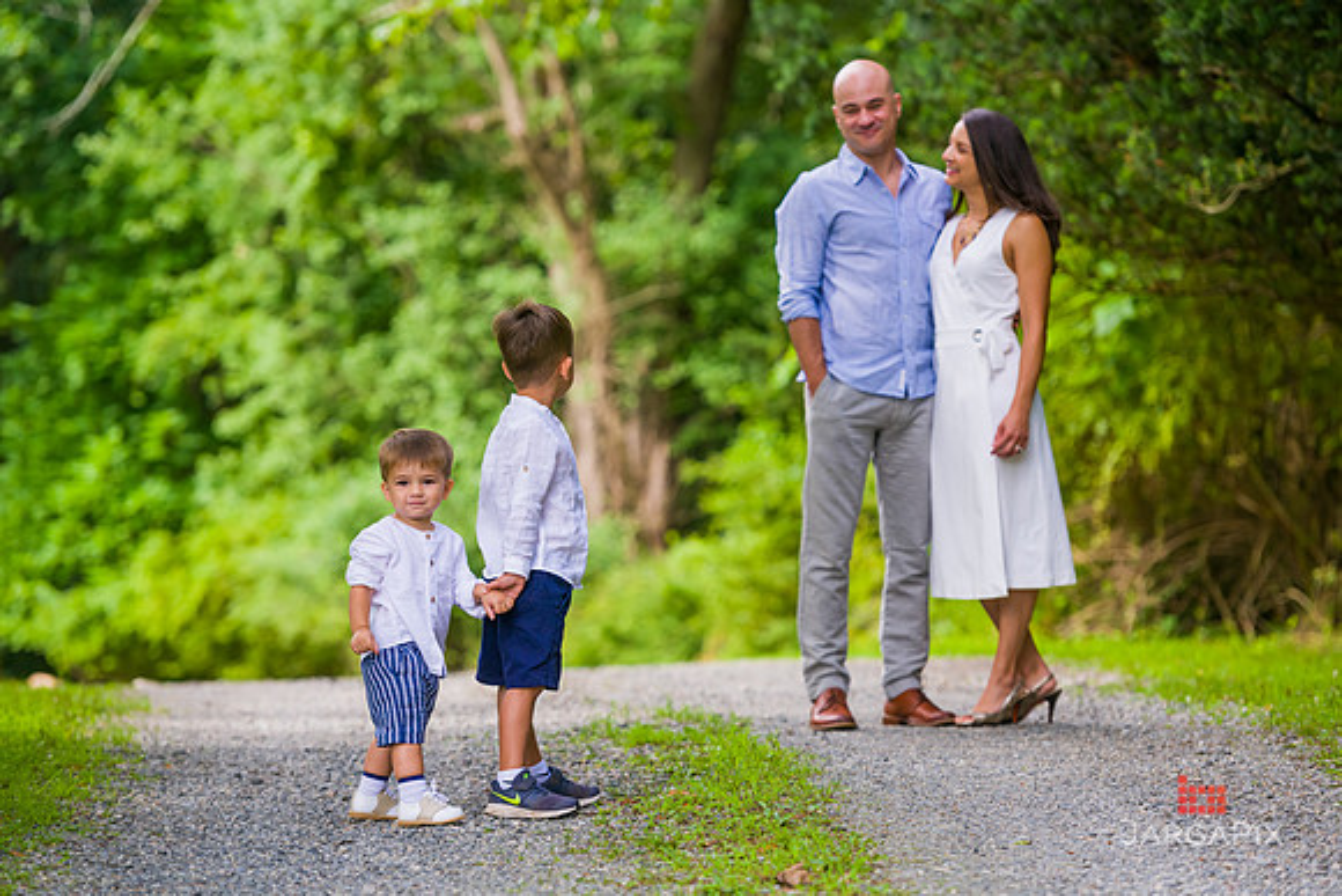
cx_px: 671
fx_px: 5593
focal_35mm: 150
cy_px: 448
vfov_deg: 9.2
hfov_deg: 13.7
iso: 200
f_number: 4
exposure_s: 1/640
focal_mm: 150
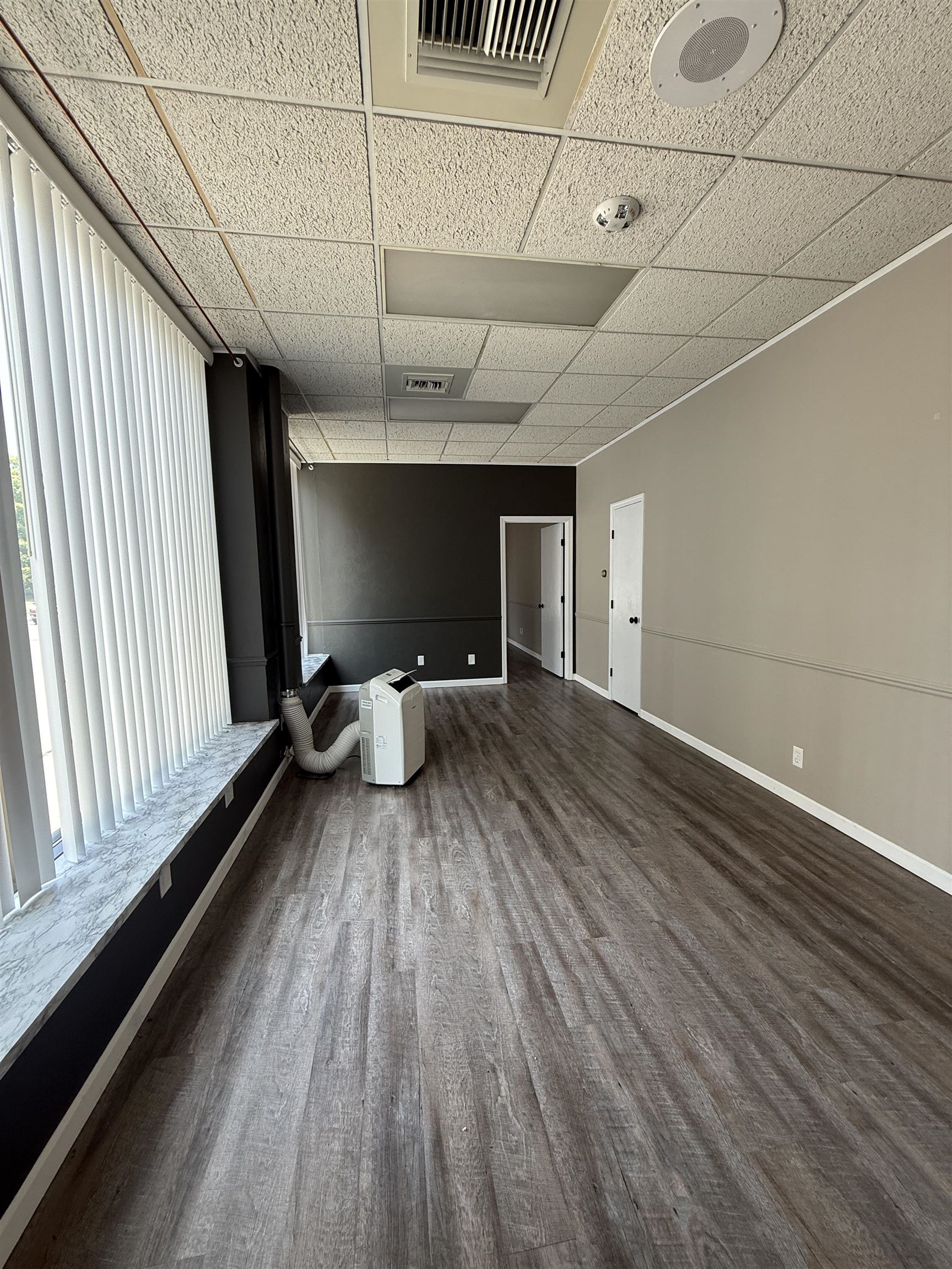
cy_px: 634
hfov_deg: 85.7
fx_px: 513
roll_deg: +1.2
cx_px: 476
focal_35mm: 14
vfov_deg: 102.1
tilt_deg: -6.0
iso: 125
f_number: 2.2
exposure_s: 1/99
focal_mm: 2.22
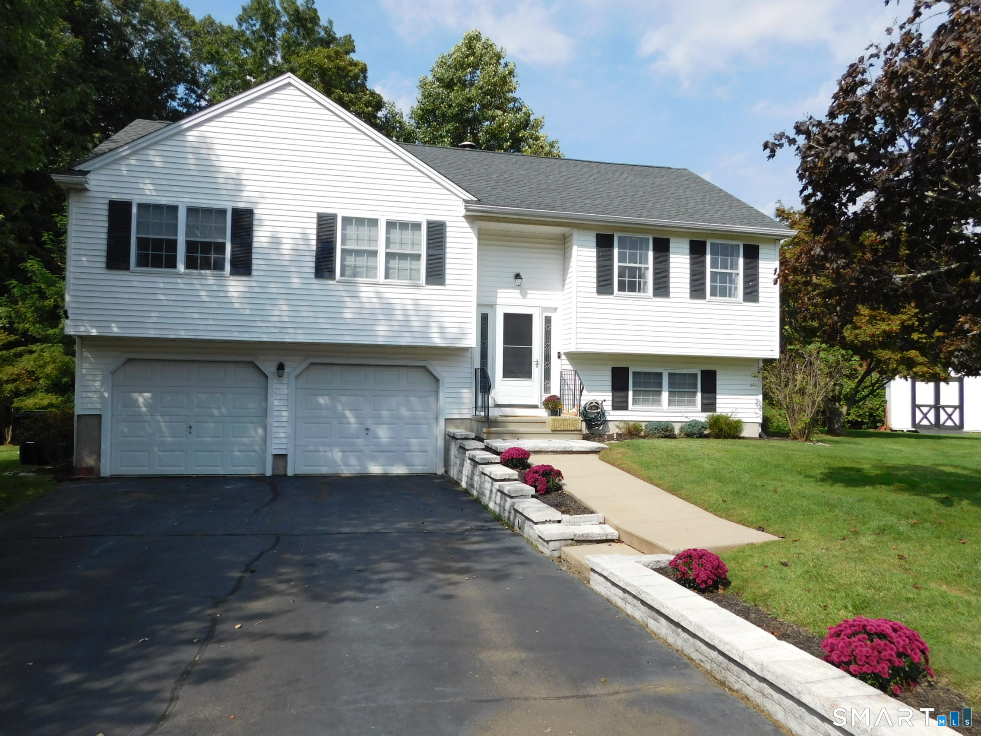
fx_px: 708
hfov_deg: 69.4
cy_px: 368
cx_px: 490
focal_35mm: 25
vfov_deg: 54.9
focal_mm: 4.5
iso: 125
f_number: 6.2
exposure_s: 1/400
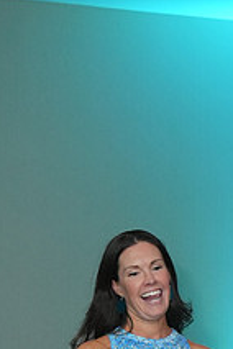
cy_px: 459
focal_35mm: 204
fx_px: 1980
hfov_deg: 6.7
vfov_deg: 9.9
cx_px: 298
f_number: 4.5
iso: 3200
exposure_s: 1/200
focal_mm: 50
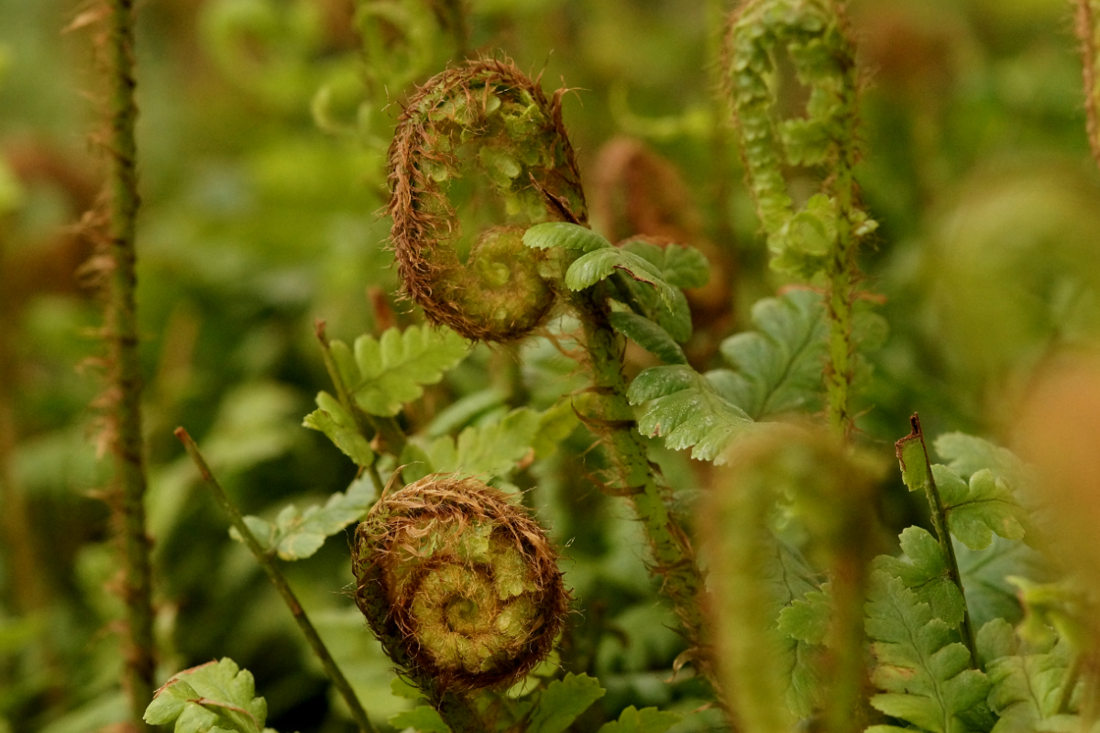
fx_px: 4583
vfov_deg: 9.1
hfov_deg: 13.7
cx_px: 550
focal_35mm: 150
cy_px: 366
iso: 1600
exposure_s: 1/160
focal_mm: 100
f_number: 8
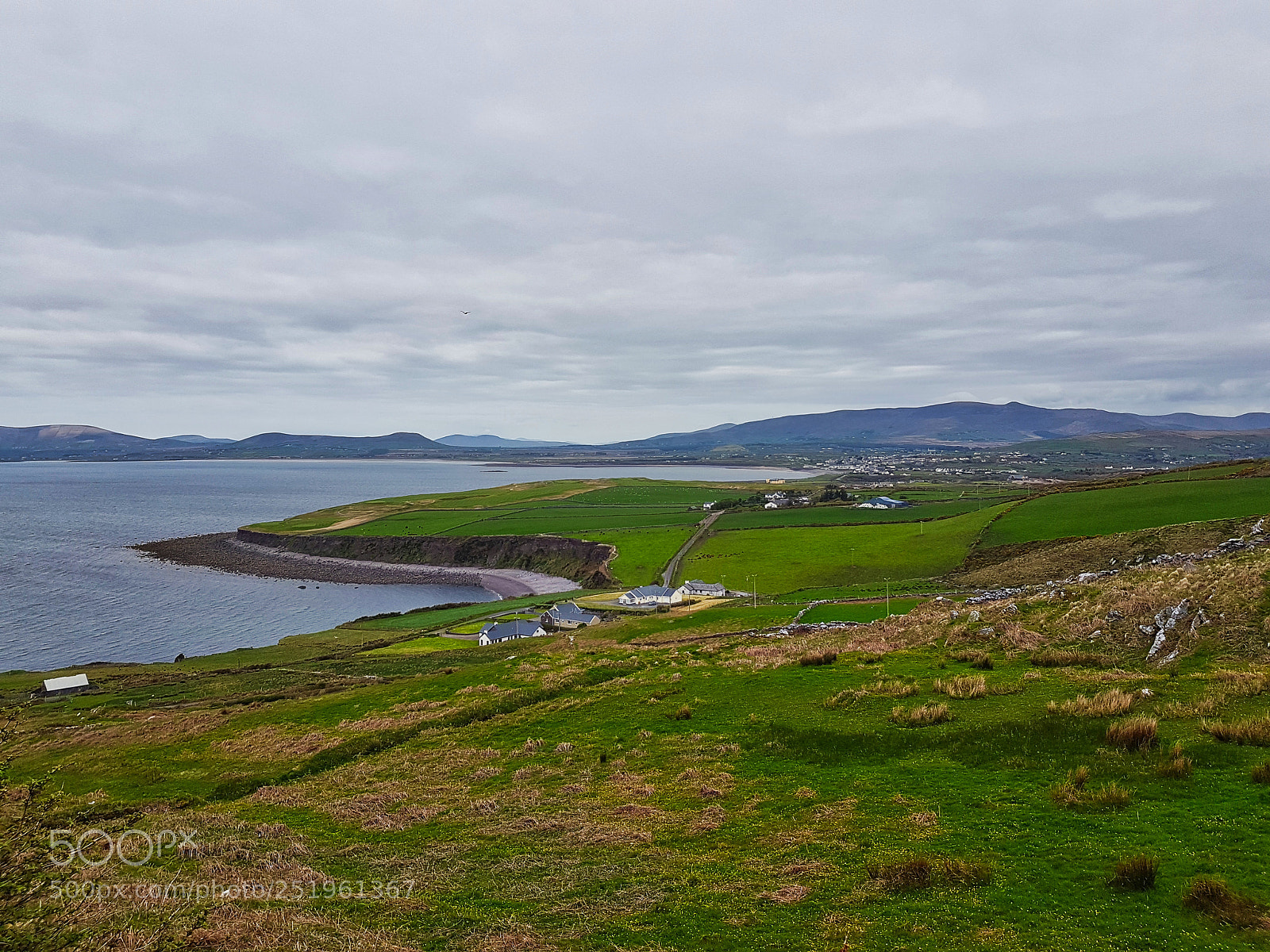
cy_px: 476
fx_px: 954
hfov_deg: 67.3
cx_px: 635
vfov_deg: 53.1
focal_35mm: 26
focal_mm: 4.2
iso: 40
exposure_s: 1/1728
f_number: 1.7
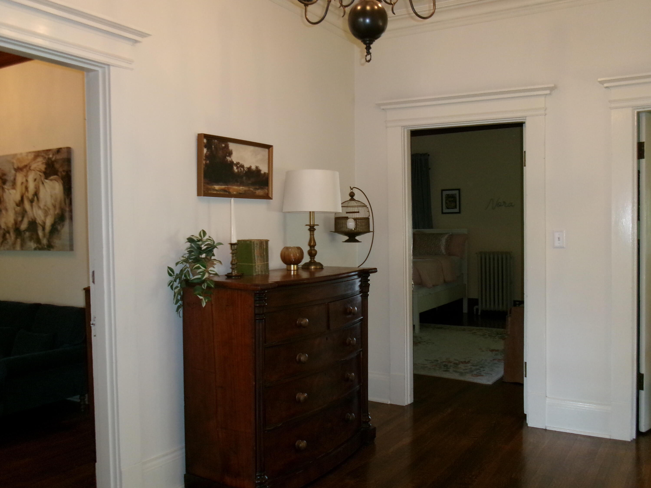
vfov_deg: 39.7
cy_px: 244
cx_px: 326
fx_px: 677
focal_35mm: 36
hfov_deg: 51.4
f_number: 4.5
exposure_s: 1/34
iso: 400
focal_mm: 6.4
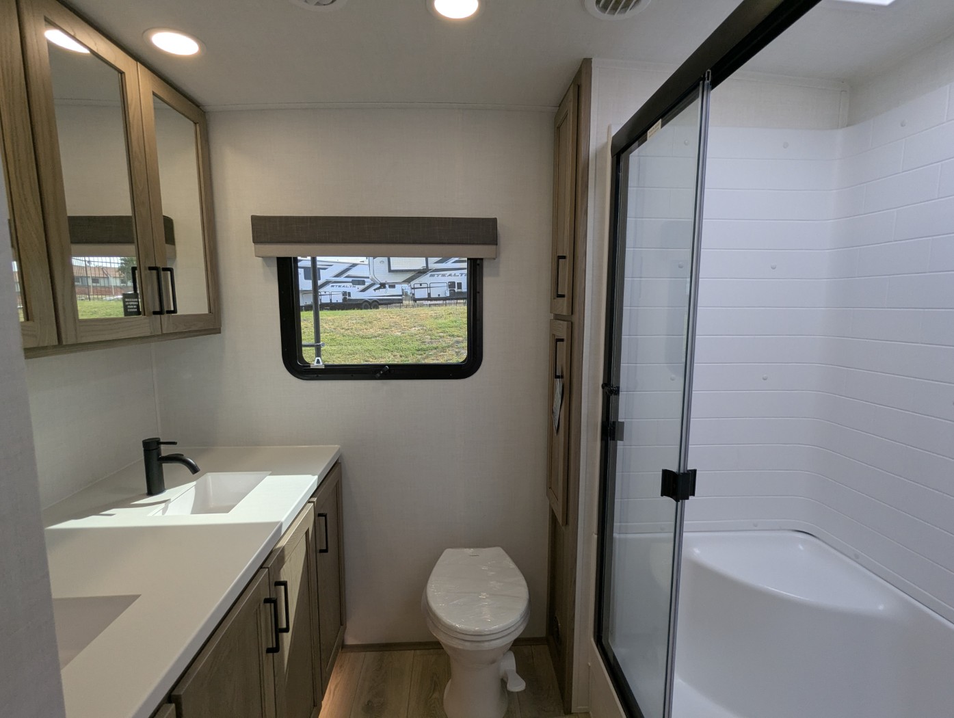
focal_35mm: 16
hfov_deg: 94.4
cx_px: 477
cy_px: 359
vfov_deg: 78.2
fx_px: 442
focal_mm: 2.35
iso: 69
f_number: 2.2
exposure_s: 1/245
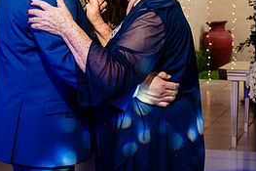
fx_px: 753
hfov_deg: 19.0
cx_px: 215
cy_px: 9
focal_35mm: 106
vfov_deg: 12.8
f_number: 6.3
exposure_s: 1/200
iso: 2000
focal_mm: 48
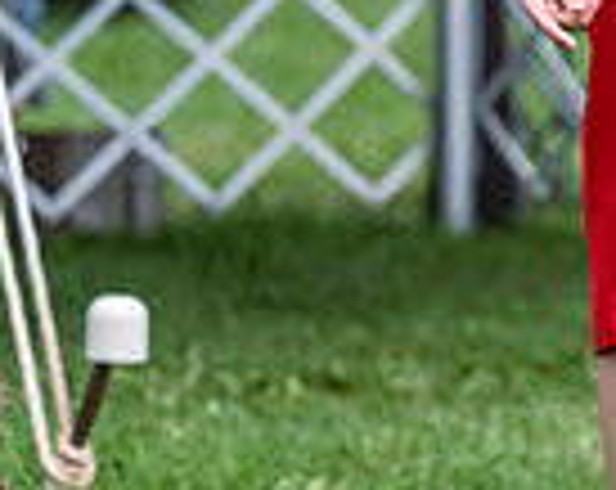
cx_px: 1000
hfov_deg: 3.0
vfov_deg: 2.4
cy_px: -45
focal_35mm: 635
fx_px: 11552
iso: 100
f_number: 3.5
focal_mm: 137
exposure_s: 1/1000
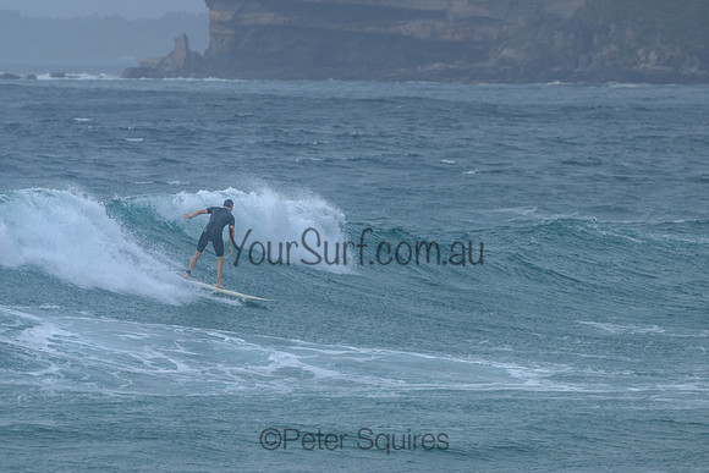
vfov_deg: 2.5
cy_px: 274
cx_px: 252
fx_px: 10840
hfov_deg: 3.7
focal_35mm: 550
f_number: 9
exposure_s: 1/2000
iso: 500
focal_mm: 400
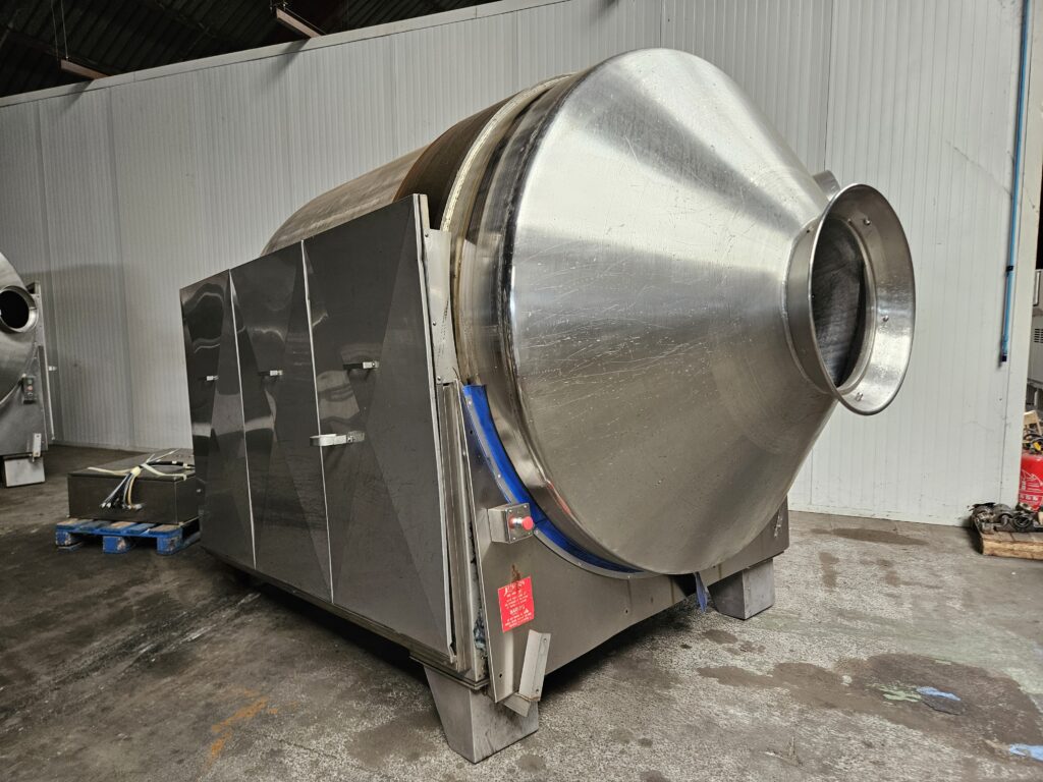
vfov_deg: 58.9
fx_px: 693
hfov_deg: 73.9
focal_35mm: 23
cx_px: 522
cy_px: 391
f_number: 1.8
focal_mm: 5.4
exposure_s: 1/190
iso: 200
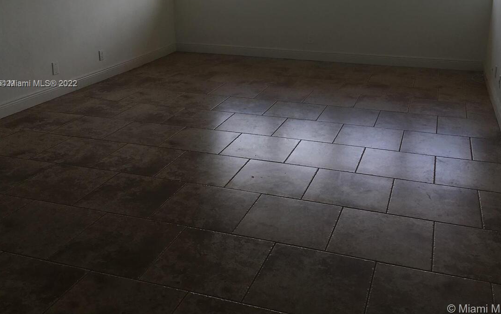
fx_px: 519
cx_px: 263
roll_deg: +0.5
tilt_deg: -13.8
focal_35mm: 38
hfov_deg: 51.5
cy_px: 84
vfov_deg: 33.0
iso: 25
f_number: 2.2
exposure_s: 1/318
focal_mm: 4.15
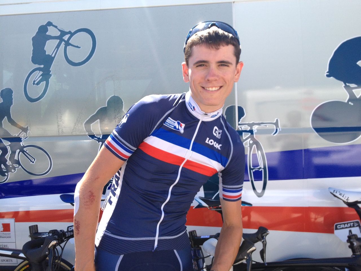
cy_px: 136
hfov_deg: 52.6
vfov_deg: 40.7
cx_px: 180
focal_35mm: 35
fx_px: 365
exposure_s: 1/511
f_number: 2.4
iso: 50
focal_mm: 4.28
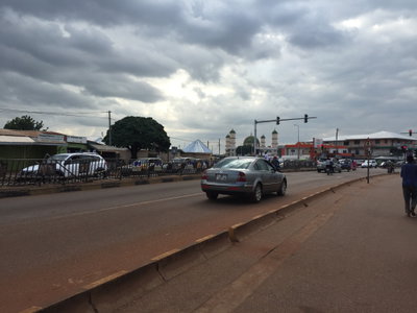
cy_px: 156
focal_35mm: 29
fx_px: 349
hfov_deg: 61.7
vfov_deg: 48.2
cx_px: 208
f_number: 2.2
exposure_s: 1/1276
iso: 32
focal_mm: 4.15
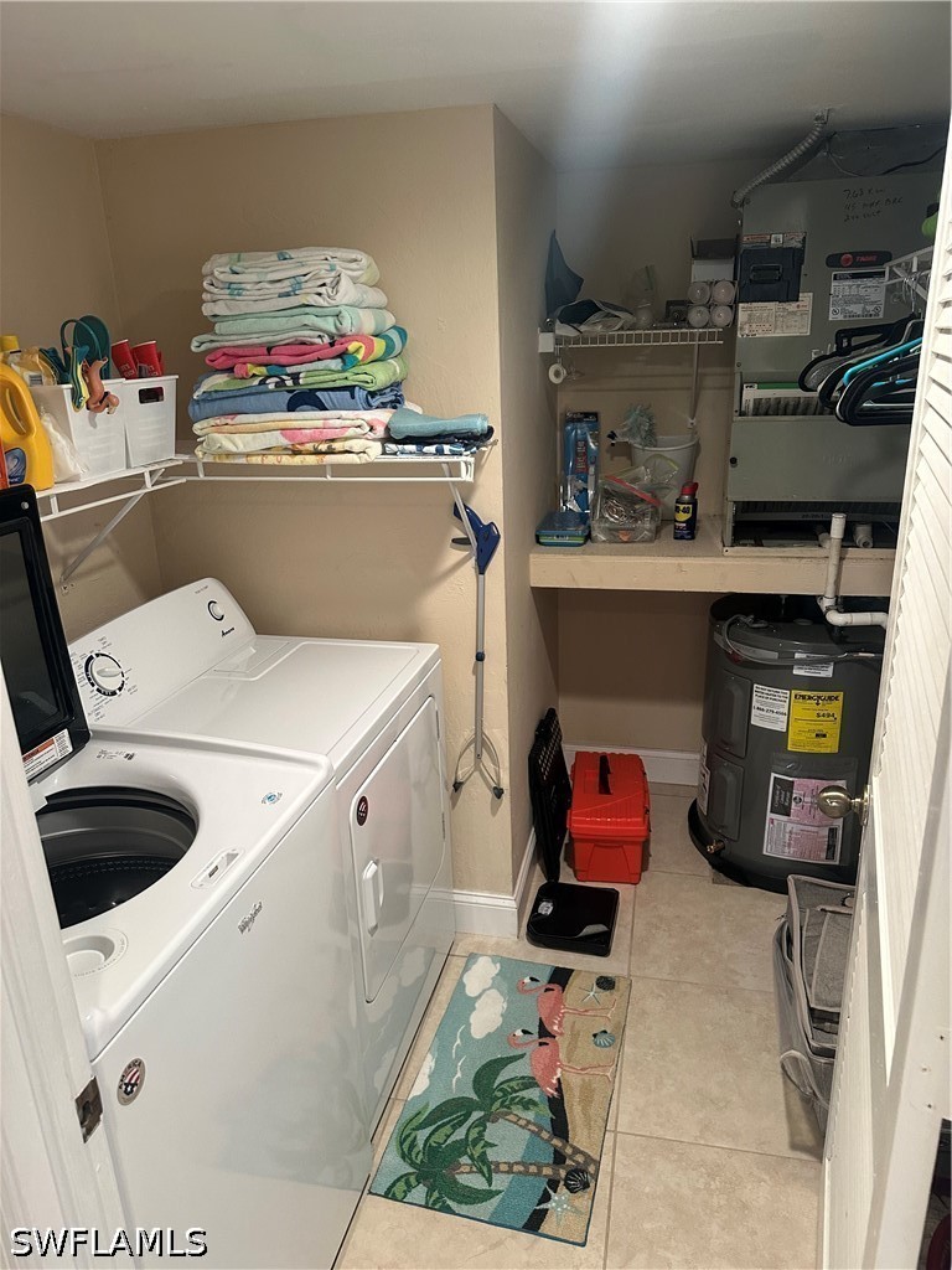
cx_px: 476
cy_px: 635
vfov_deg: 71.6
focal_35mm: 24
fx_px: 880
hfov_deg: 56.8
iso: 320
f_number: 1.78
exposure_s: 1/60
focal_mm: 6.86
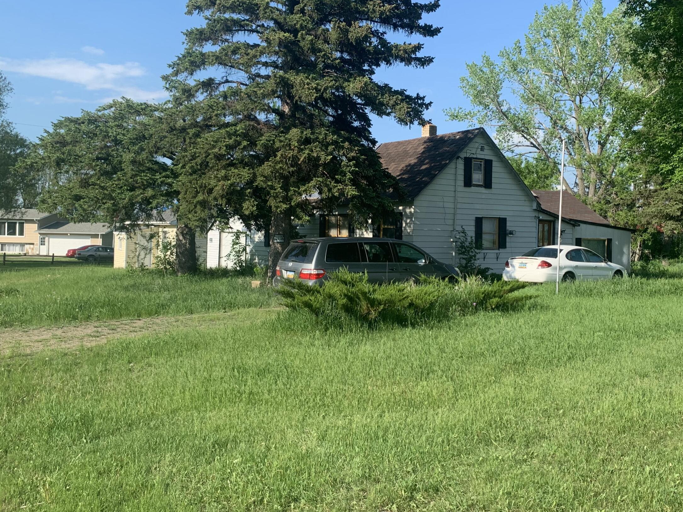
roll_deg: -2.4
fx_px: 710
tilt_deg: +0.0
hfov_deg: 51.3
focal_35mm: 36
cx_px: 367
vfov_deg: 39.6
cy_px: 236
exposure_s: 1/1220
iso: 25
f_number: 1.8
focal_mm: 4.25
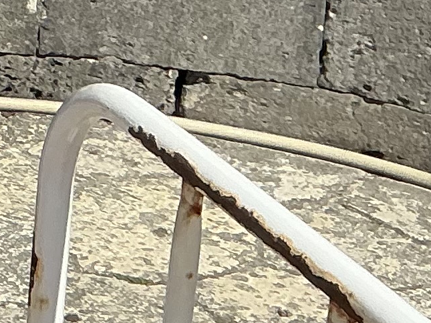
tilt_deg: -9.6
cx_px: -886
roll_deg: +0.1
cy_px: -302
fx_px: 2179
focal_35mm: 175
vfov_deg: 8.1
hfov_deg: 9.0
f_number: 1.8
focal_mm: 3
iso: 25
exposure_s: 1/3788
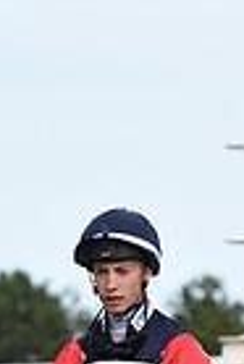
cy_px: 584
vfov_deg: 3.8
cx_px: -34
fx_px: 5425
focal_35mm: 535
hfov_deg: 2.6
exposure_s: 1/1250
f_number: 5.6
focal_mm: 165
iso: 400
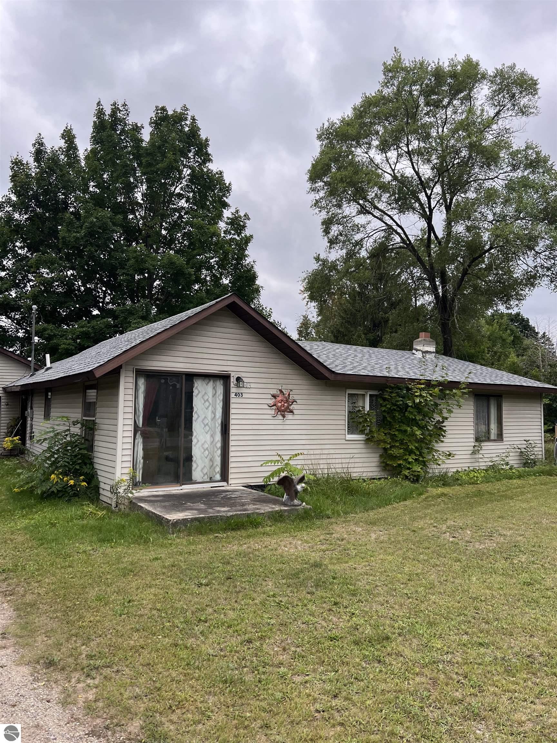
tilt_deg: +4.5
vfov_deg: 67.3
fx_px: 558
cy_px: 372
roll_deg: -0.9
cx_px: 278
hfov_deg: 53.1
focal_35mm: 26
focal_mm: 5.7
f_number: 1.5
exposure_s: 1/214
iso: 40
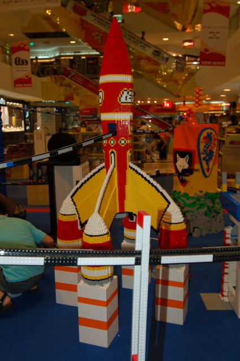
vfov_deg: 53.2
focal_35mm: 36
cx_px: 120
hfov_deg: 36.8
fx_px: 361
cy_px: 180
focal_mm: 24
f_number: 4
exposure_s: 1/60
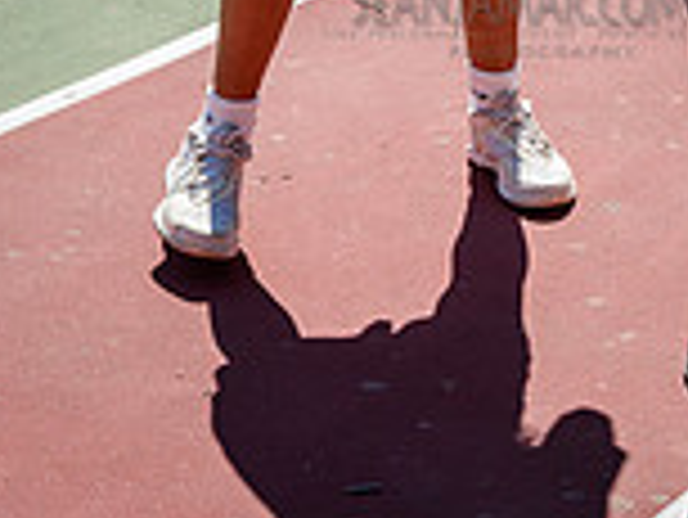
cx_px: 570
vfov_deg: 8.9
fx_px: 3163
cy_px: -494
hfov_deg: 12.4
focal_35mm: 159
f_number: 3.5
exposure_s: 1/1250
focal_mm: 36
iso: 200
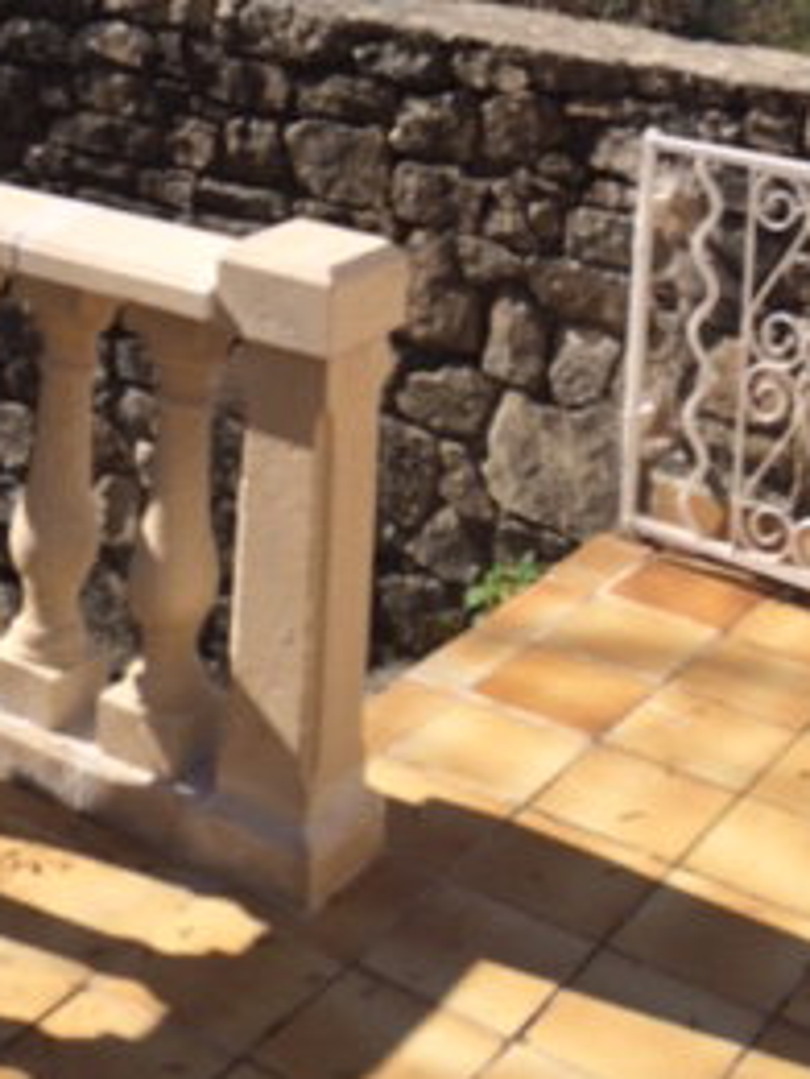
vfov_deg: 24.9
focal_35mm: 71
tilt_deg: +3.2
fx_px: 2213
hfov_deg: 20.6
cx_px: 227
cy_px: -198
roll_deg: -1.8
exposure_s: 1/1709
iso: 32
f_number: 2.2
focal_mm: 4.15
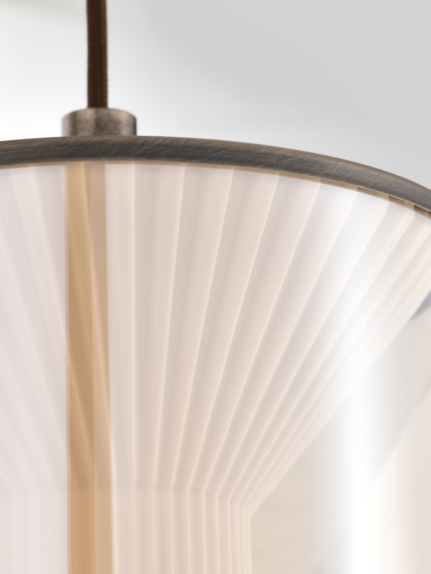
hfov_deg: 10.0
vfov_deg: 13.3
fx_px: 2474
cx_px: 202
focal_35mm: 149
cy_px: 284
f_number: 14
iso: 160
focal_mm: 100
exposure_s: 1/25
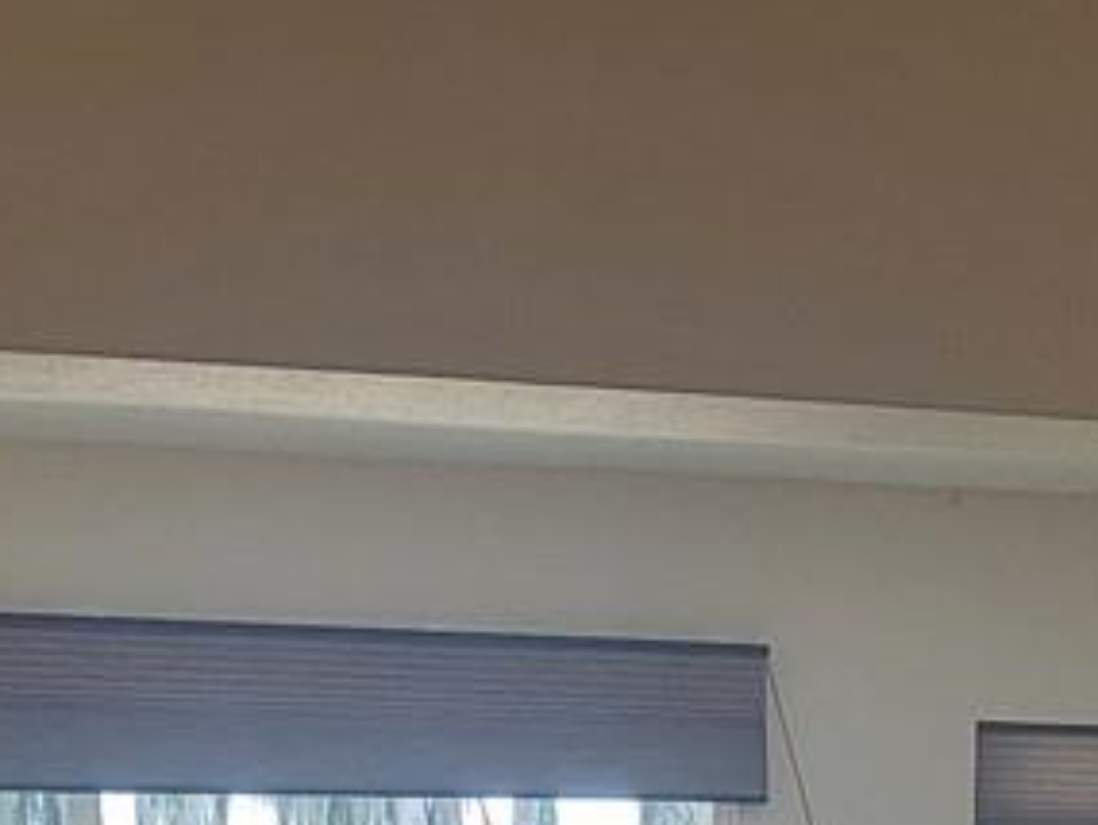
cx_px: 998
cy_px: 1870
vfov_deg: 9.3
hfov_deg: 13.4
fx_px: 4633
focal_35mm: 146
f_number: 1.8
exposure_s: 1/222
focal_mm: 4.25
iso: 50
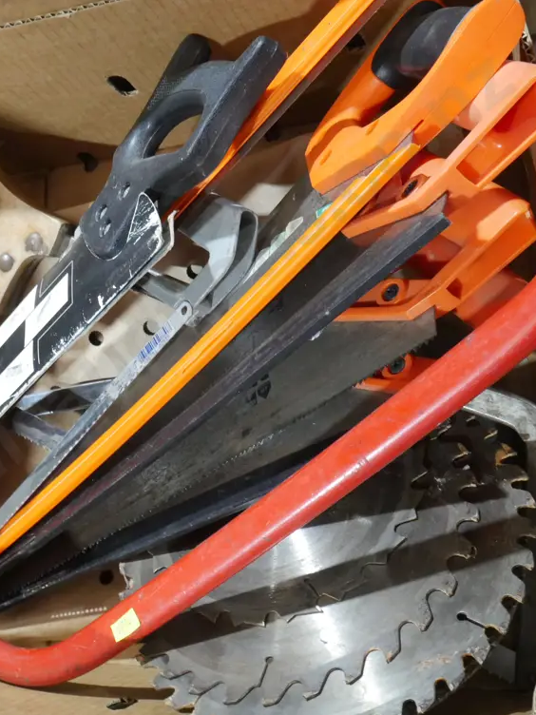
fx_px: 1012
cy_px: 364
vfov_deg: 38.9
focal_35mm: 49
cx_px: 114
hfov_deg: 29.1
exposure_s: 1/30
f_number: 9
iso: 3200
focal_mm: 18
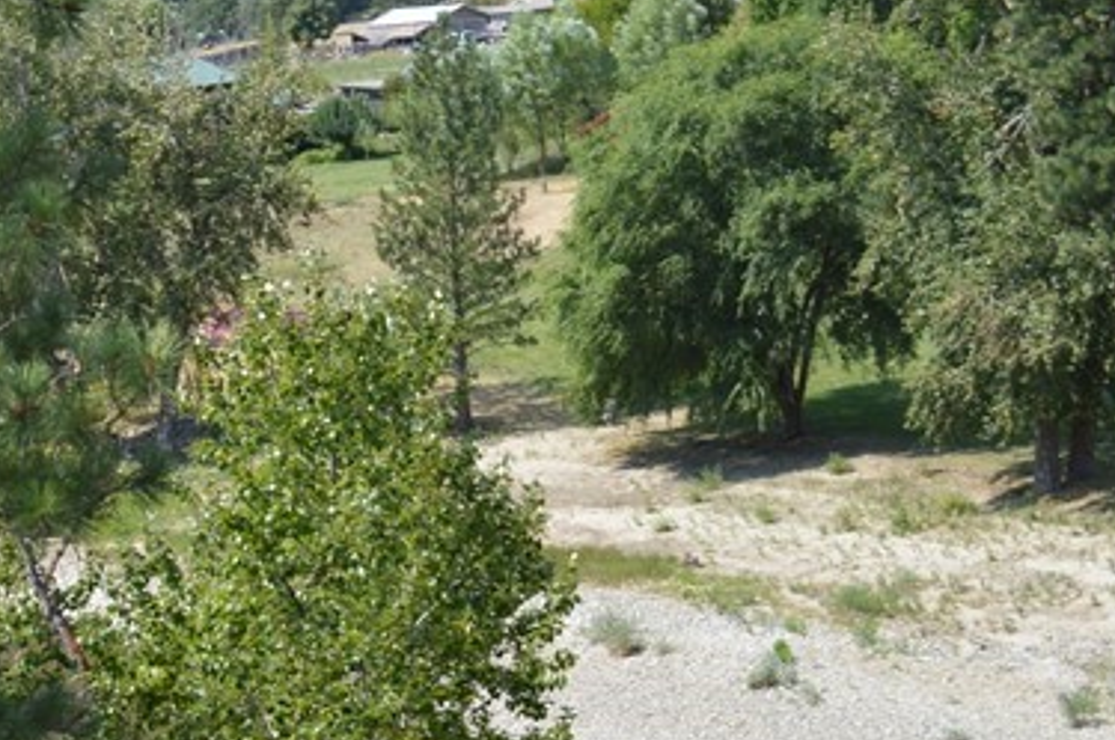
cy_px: 704
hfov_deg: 17.0
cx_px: -370
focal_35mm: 113
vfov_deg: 12.0
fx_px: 3495
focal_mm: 26
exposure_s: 1/200
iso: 100
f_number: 7.1
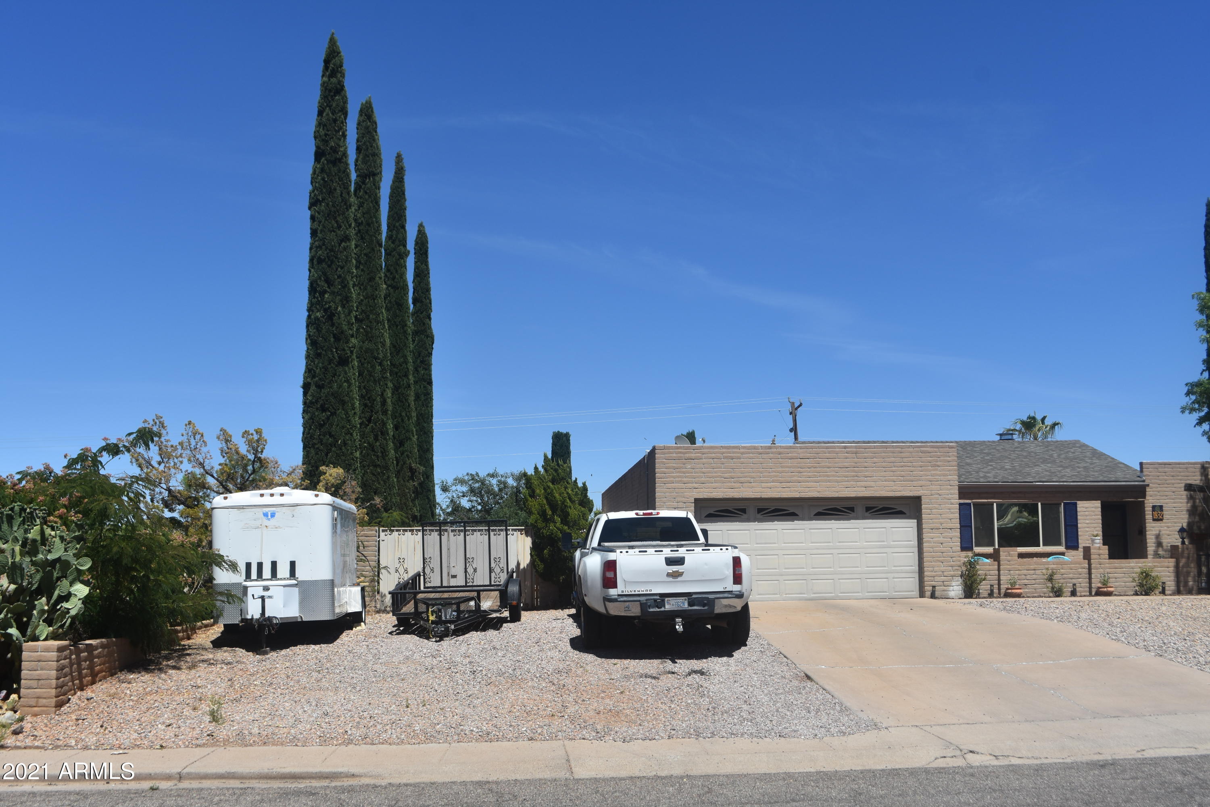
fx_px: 1109
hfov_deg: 57.2
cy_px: 404
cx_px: 605
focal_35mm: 33
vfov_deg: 40.0
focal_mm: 22
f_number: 8
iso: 110
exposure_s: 1/500
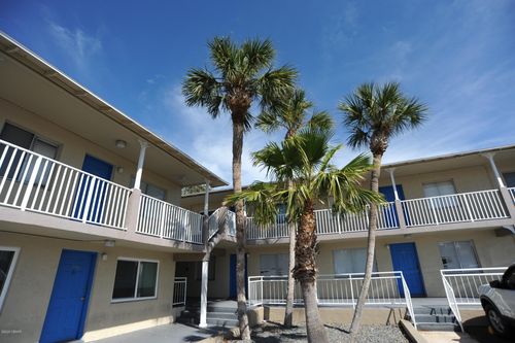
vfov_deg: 67.3
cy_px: 172
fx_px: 257
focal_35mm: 18
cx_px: 258
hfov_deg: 90.0
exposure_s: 1/2500
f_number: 5.6
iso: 400
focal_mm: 18
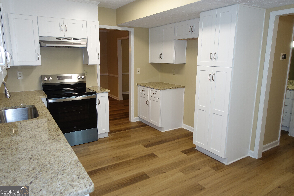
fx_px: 196
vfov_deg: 53.1
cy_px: 98
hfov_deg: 73.7
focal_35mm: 24
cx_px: 147
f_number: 2.5
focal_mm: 8.8
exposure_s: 1/30
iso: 125
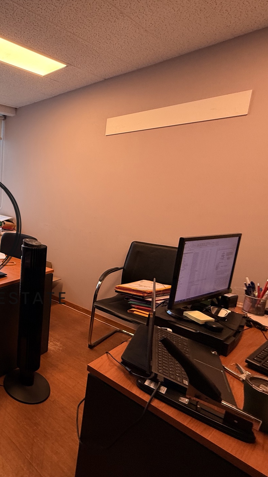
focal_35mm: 21
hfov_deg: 42.1
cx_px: -28
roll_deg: -1.2
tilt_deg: -11.9
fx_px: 265
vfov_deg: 83.9
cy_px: 237
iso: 100
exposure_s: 1/100
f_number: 2.2
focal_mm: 2.22
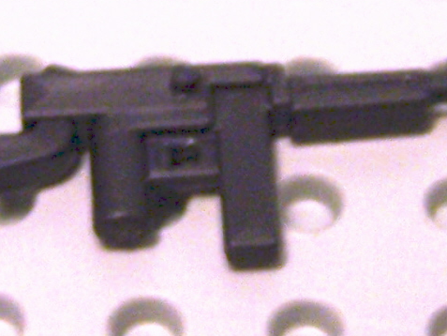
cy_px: 136
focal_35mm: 51
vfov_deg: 28.5
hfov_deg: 37.5
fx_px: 659
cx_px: 214
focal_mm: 6.3
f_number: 2.8
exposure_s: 1/8
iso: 140
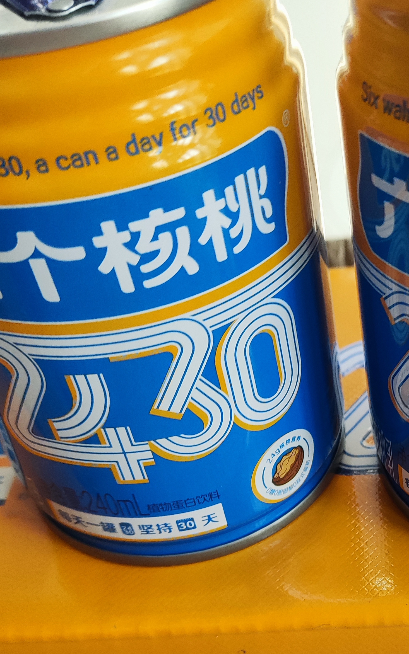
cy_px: 471
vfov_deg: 41.7
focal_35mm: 47
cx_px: 355
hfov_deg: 26.6
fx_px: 838
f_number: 1.79
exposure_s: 1/60
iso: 72
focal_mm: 4.74
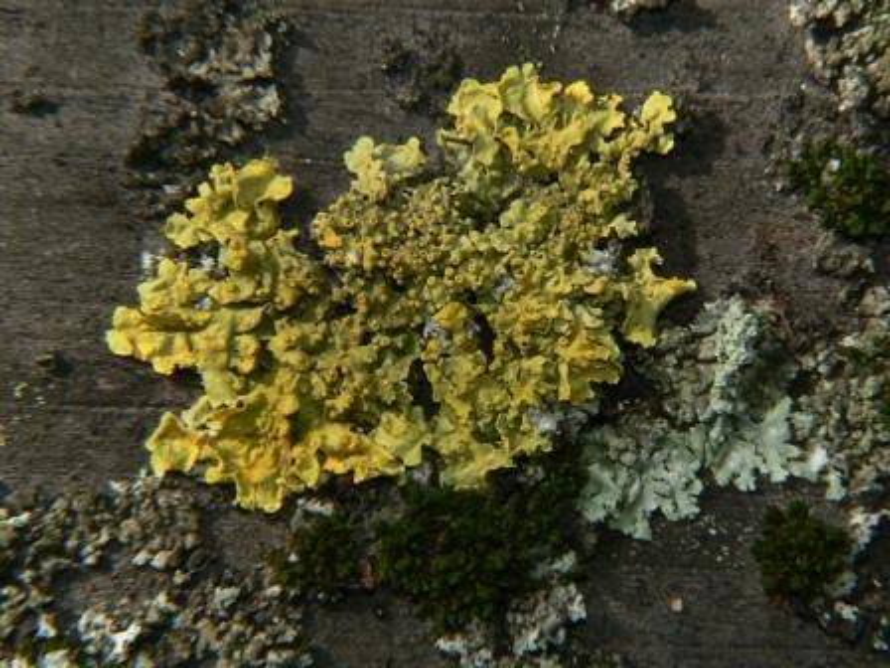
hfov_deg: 10.2
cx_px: 445
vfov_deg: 7.7
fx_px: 4988
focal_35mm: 194
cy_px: 334
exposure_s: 1/40
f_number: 8
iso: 80
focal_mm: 32.3
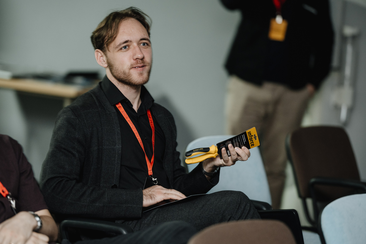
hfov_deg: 14.0
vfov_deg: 9.4
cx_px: 168
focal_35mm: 146
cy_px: 128
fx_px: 1488
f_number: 2
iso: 1600
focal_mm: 135
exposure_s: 1/125
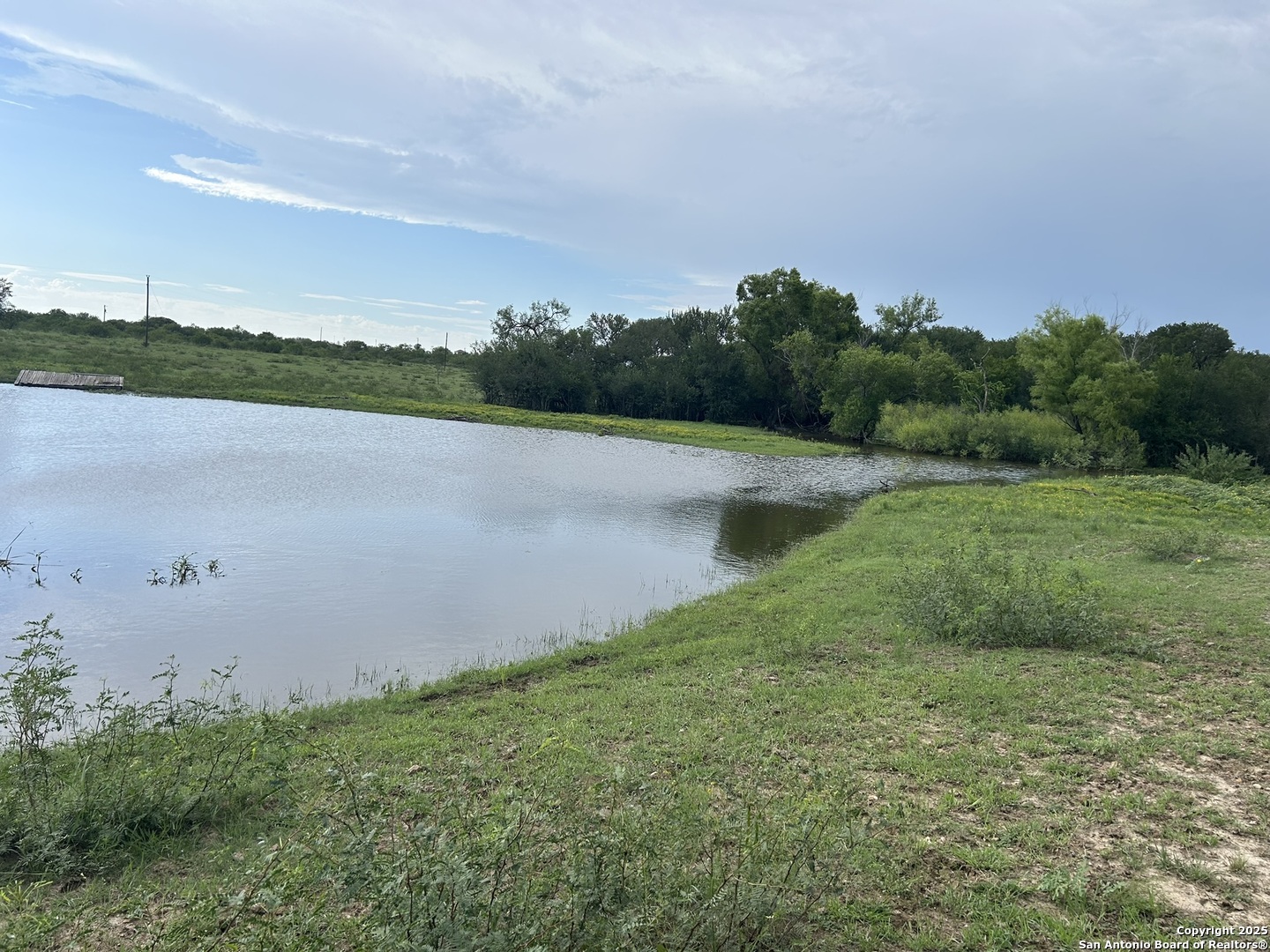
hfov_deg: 67.3
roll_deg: -3.9
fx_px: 954
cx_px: 635
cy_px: 476
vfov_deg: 53.1
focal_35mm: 26
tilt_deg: -5.5
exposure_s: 1/3356
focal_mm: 5.7
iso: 50
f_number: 1.5
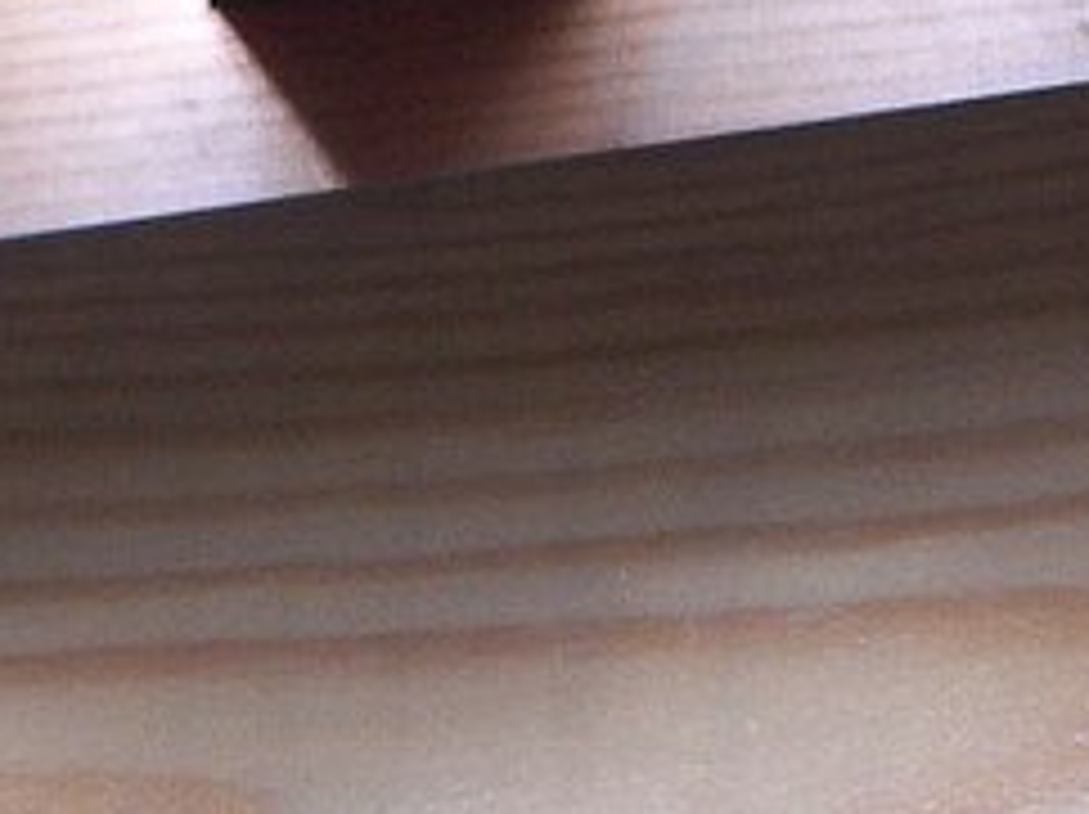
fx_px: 14237
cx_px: -4
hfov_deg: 4.4
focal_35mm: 453
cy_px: 962
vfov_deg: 3.3
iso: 100
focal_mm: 17.4
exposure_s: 1/80
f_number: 4.8
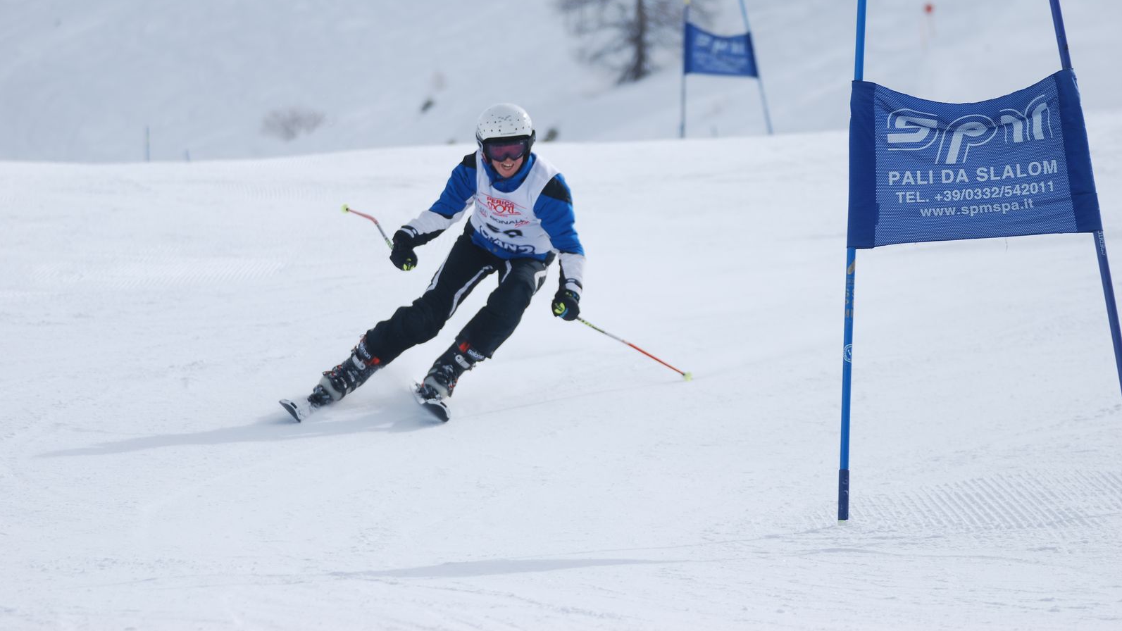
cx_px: 559
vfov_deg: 5.1
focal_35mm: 237
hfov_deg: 9.1
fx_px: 7051
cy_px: 257
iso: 100
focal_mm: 150
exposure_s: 1/1000
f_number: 5
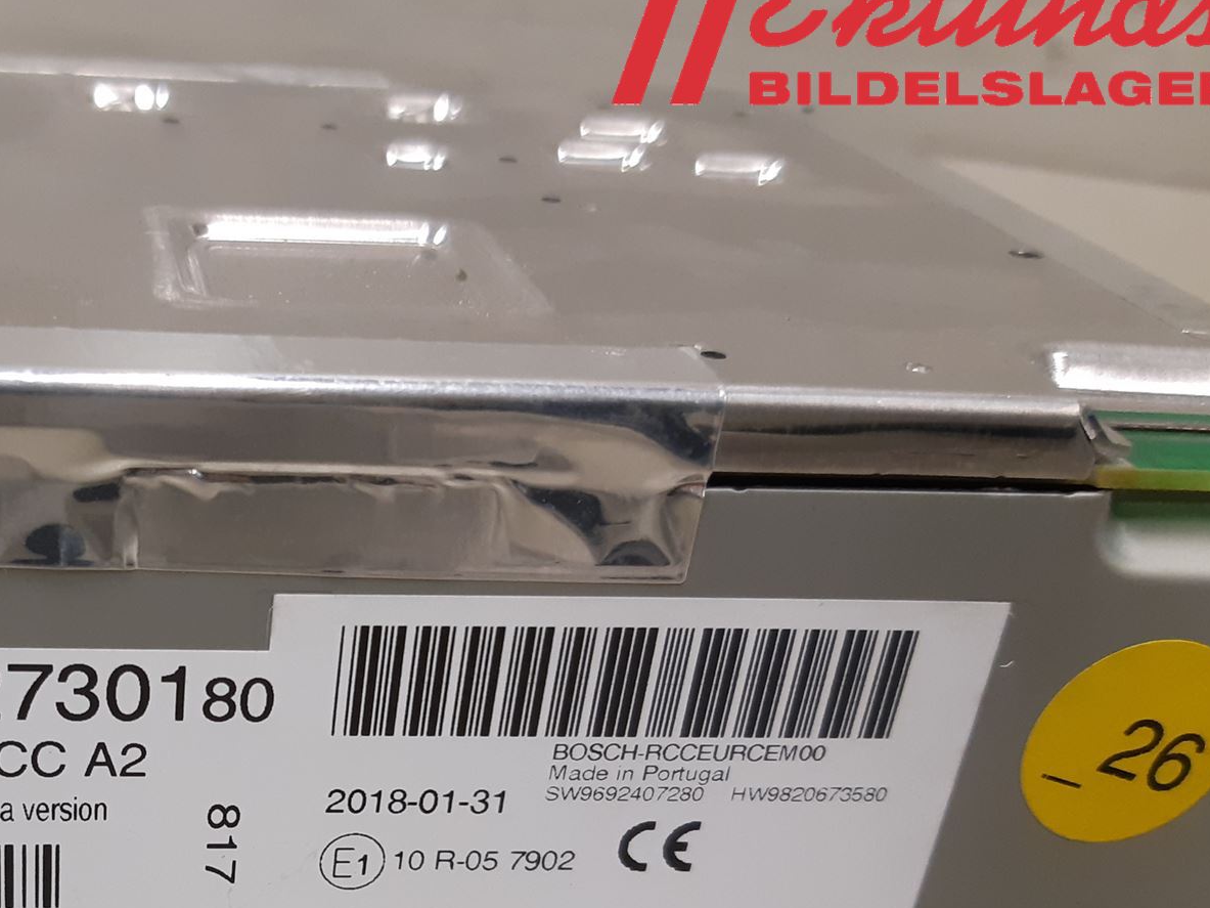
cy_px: 718
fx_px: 1573
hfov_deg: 39.9
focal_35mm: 45
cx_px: 192
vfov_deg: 31.4
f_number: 1.7
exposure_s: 1/50
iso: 160
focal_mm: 3.93
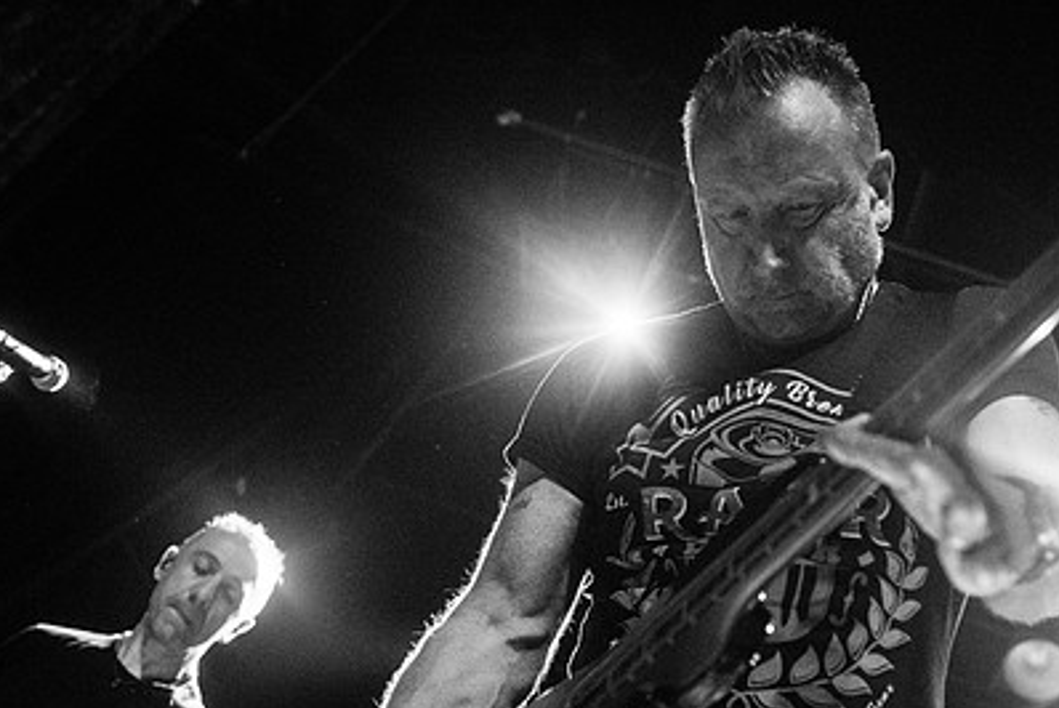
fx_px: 1501
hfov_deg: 38.7
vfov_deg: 26.3
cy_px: 510
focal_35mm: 51
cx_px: 631
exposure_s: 1/500
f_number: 3.2
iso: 3200
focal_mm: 35
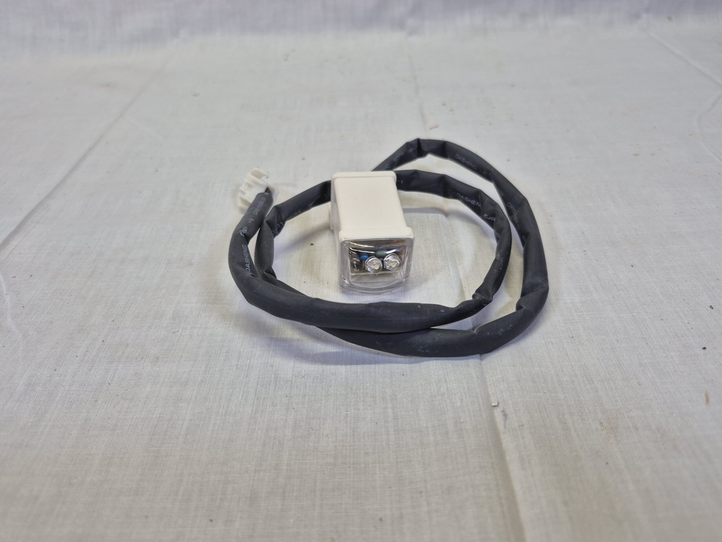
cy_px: 271
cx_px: 361
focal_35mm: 23
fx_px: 480
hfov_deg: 73.9
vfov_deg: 58.9
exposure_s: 1/120
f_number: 1.8
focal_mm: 5.4
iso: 125
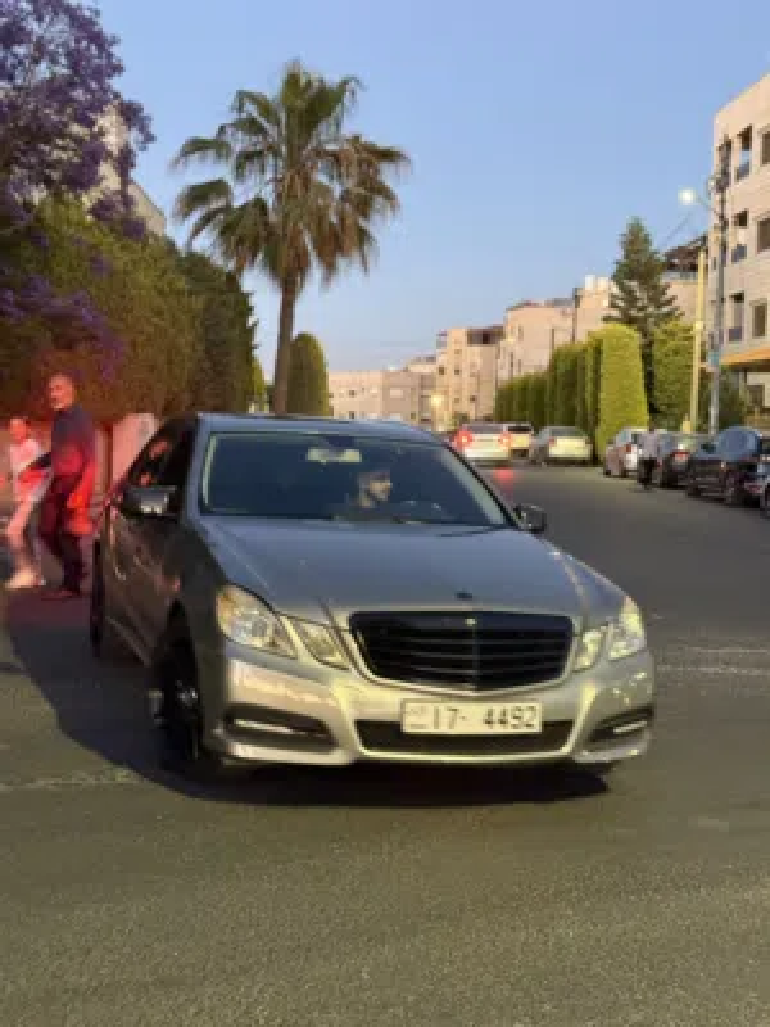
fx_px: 1424
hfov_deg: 30.3
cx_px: 385
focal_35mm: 48
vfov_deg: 39.7
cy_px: 514
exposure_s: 1/30
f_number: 1.78
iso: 800
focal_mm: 6.76
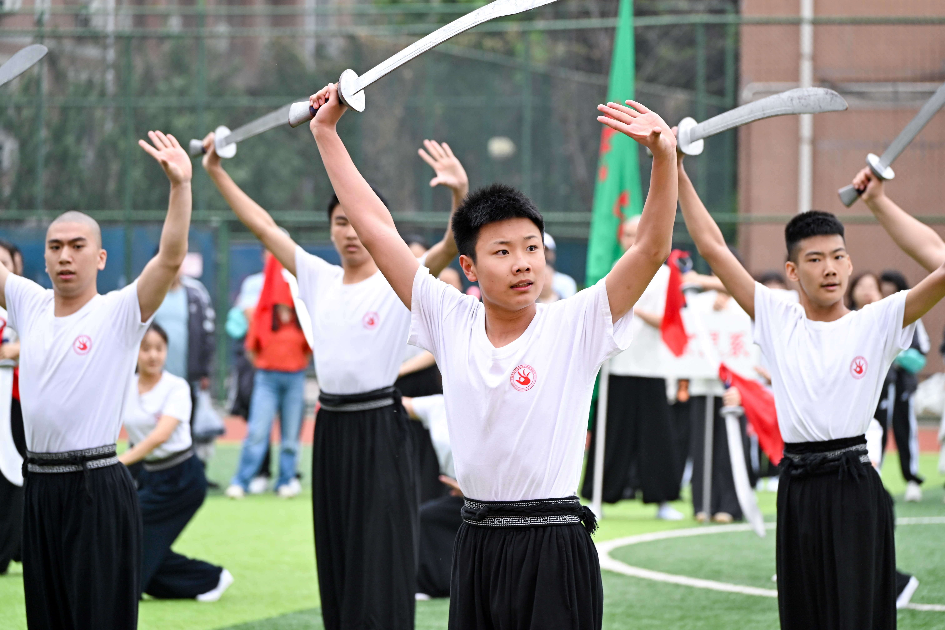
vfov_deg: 7.3
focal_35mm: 187
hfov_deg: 11.0
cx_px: 472
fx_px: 4908
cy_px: 315
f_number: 6.3
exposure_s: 1/500
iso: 500
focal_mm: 187
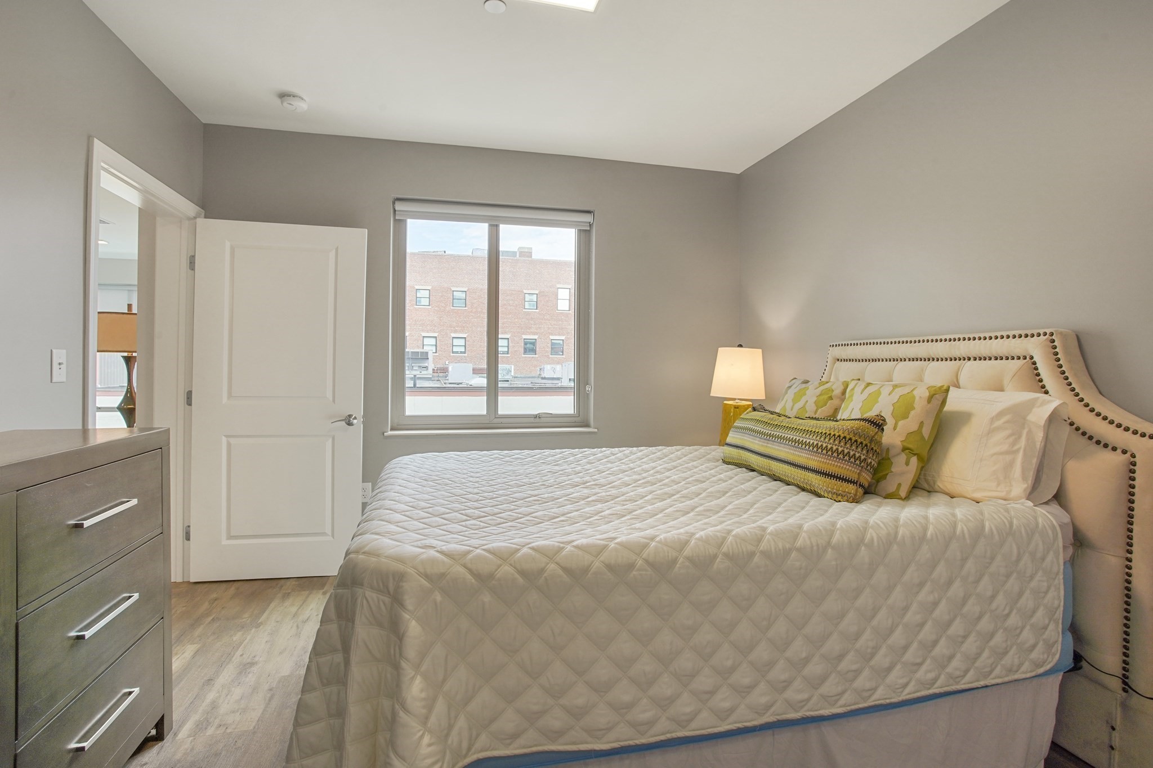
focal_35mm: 17
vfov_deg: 70.4
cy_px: 384
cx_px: 576
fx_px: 544
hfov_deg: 93.3
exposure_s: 1/15
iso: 250
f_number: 11
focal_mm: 17
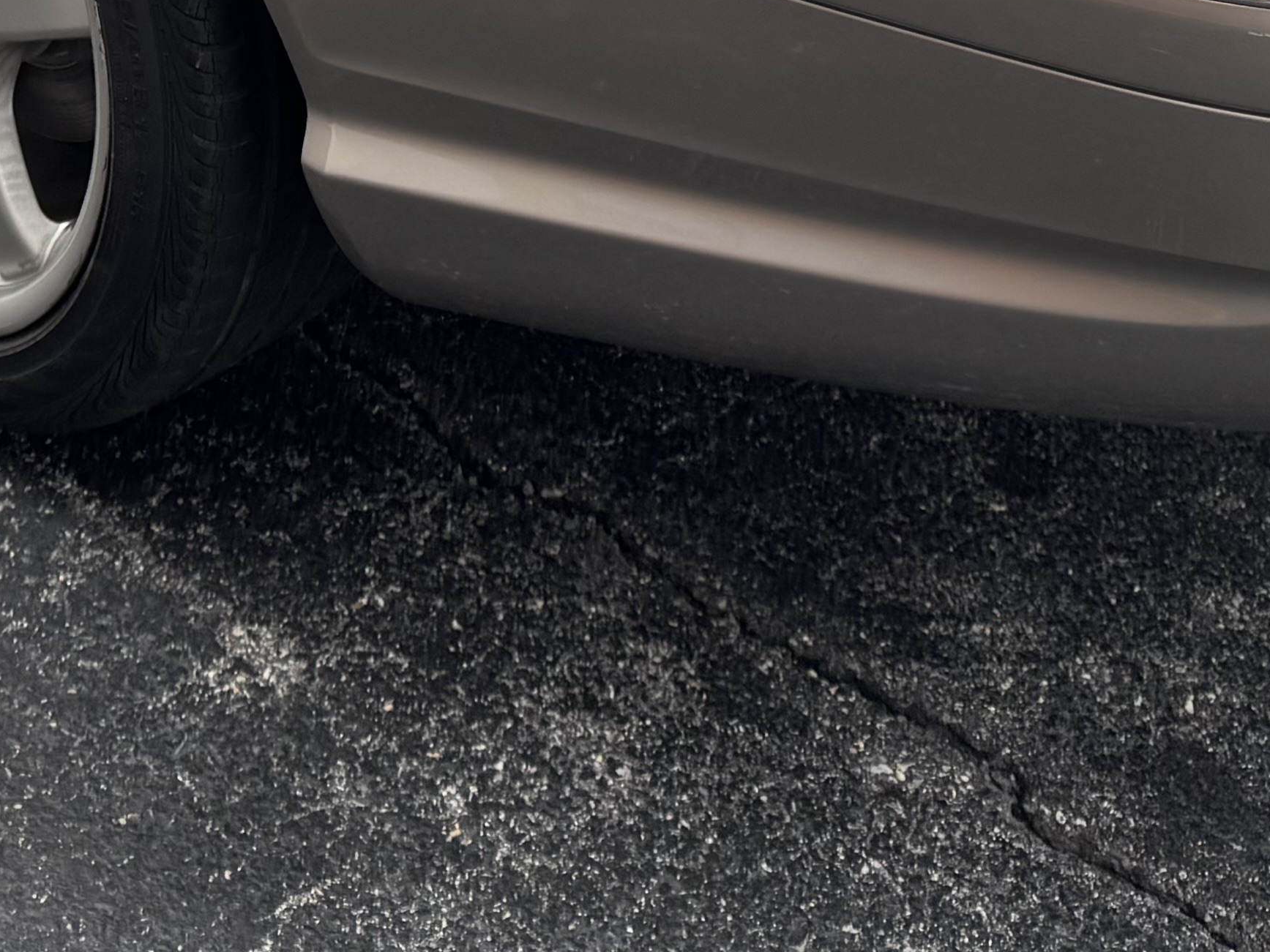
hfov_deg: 24.5
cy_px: -583
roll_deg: +0.5
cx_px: 331
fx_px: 2898
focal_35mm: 79
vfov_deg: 16.5
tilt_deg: -19.7
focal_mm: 6.76
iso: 64
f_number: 1.78
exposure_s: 1/166
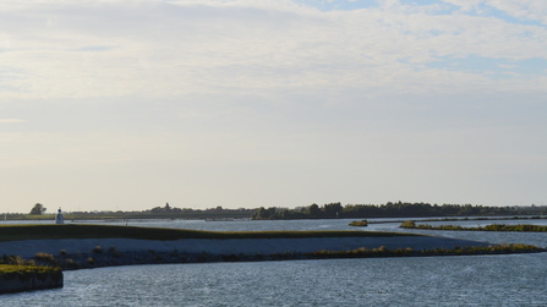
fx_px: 1711
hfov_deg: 18.2
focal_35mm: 118
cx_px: 323
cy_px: 102
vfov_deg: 10.2
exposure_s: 1/500
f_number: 11
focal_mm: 42
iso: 250
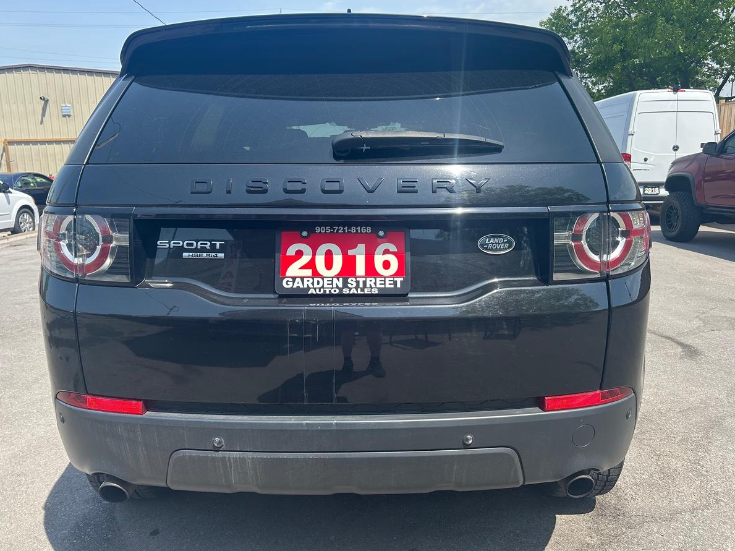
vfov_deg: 49.7
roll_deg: +0.9
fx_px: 594
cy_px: 268
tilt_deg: -10.8
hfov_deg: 63.5
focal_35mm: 28
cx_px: 372
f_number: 1.5
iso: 50
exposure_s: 1/1531
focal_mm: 5.7
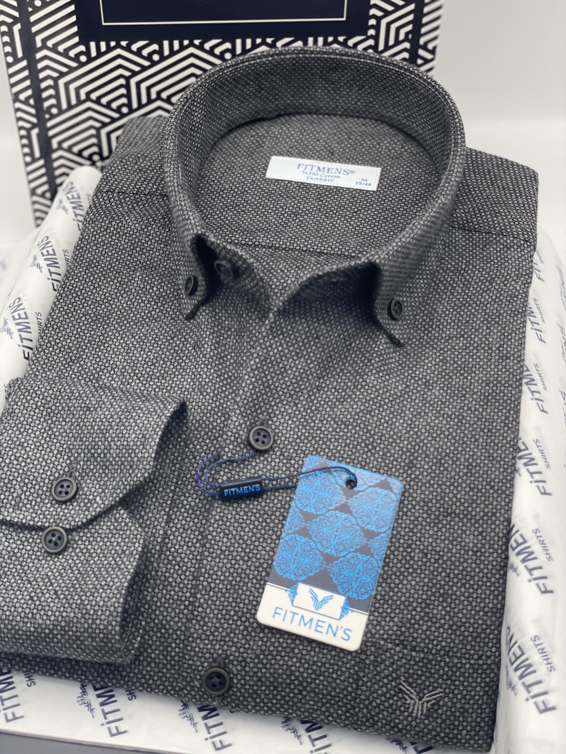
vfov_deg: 36.8
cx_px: 283
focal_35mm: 52
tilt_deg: -43.6
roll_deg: -0.7
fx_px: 1134
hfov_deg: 28.0
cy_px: 377
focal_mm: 6
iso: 32
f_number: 2
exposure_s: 1/122
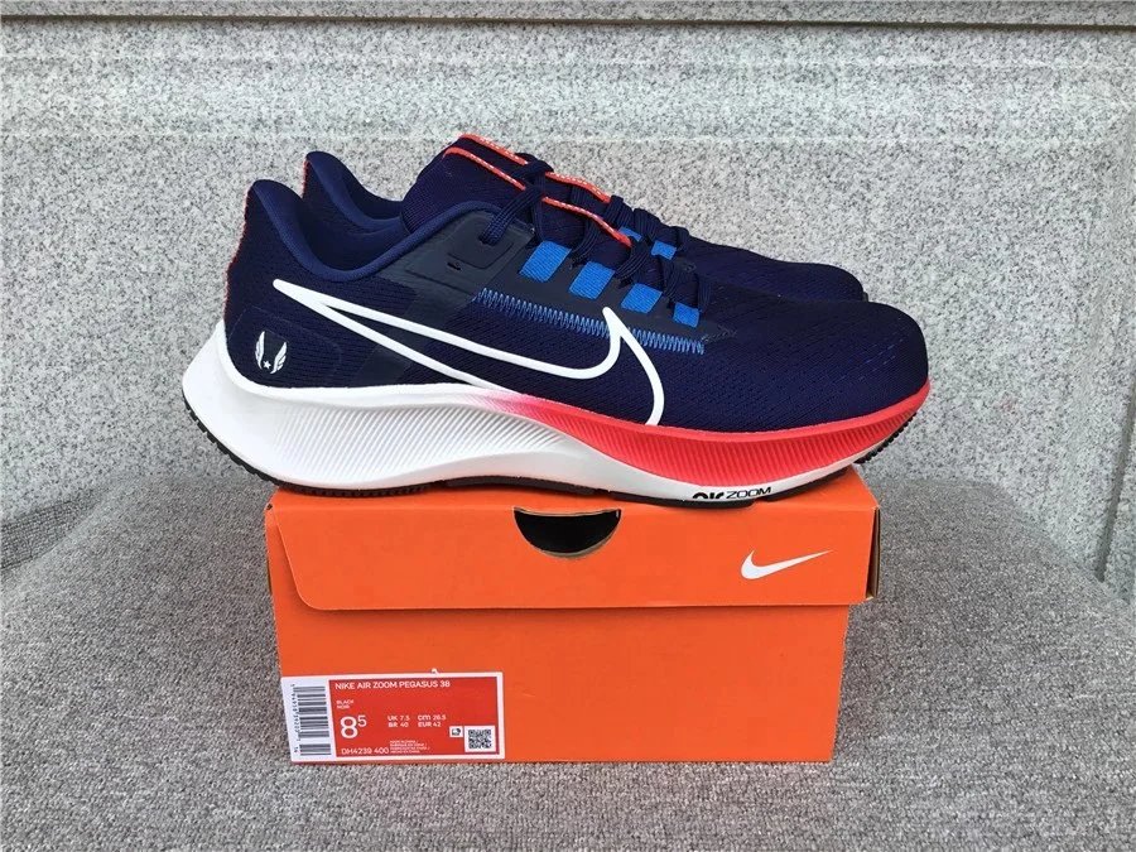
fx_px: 1017
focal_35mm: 31
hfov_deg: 58.4
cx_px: 568
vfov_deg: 45.4
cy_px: 426
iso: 25
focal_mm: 3.3
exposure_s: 1/291
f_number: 2.4
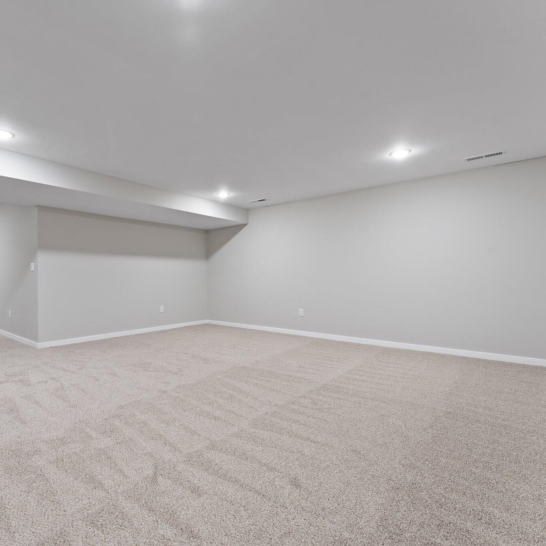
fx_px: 321
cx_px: 208
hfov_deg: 79.4
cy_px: 274
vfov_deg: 80.7
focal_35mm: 18
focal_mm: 14
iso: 500
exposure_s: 1/2
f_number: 8
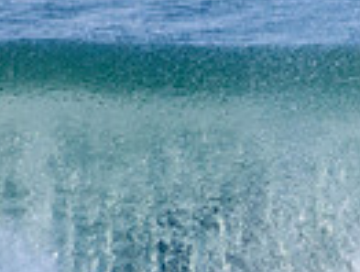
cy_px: 290
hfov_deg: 0.6
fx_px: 33194
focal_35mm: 3183
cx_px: 723
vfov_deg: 0.5
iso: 500
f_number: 5.6
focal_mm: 500
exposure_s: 1/2000
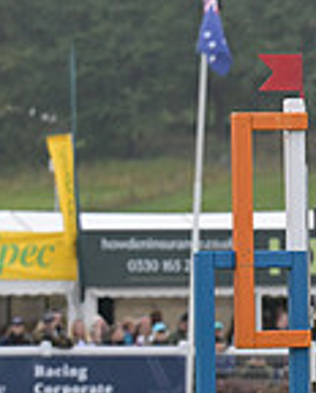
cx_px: 670
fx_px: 5925
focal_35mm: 509
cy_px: 242
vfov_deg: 3.8
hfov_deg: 3.0
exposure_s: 1/1250
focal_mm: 135
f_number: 4.5
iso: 2500
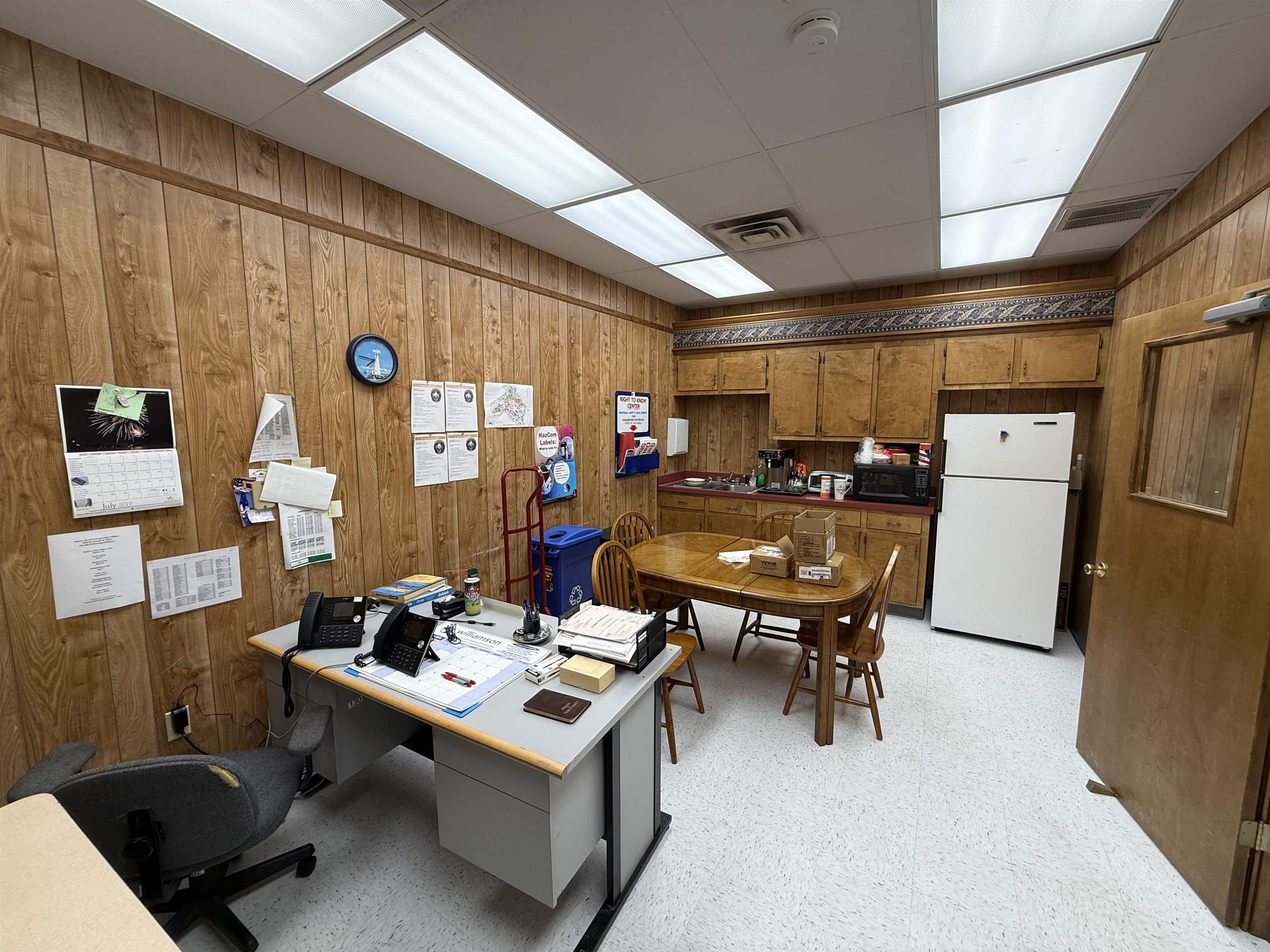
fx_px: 514
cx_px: 635
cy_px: 476
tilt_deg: -6.7
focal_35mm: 14
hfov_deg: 102.1
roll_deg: -0.7
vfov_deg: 85.7
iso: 100
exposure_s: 1/120
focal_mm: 2.22
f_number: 2.2
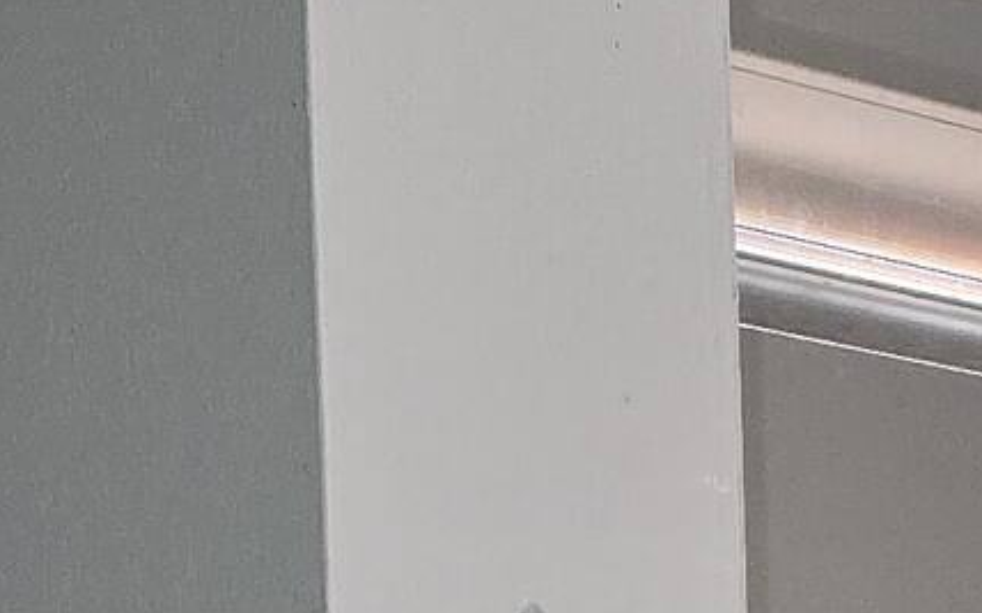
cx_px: 576
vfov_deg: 6.8
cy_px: 1933
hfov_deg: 12.2
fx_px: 4574
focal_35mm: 171
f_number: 1.7
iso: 100
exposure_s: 1/60
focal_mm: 6.3
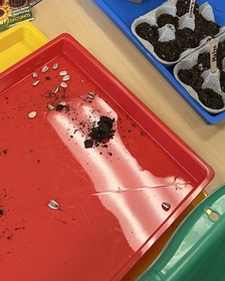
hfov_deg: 22.7
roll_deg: -14.2
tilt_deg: -35.4
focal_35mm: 67
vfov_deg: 24.5
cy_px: -90
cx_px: 161
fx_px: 558
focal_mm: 6.86
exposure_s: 1/120
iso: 125
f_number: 1.78
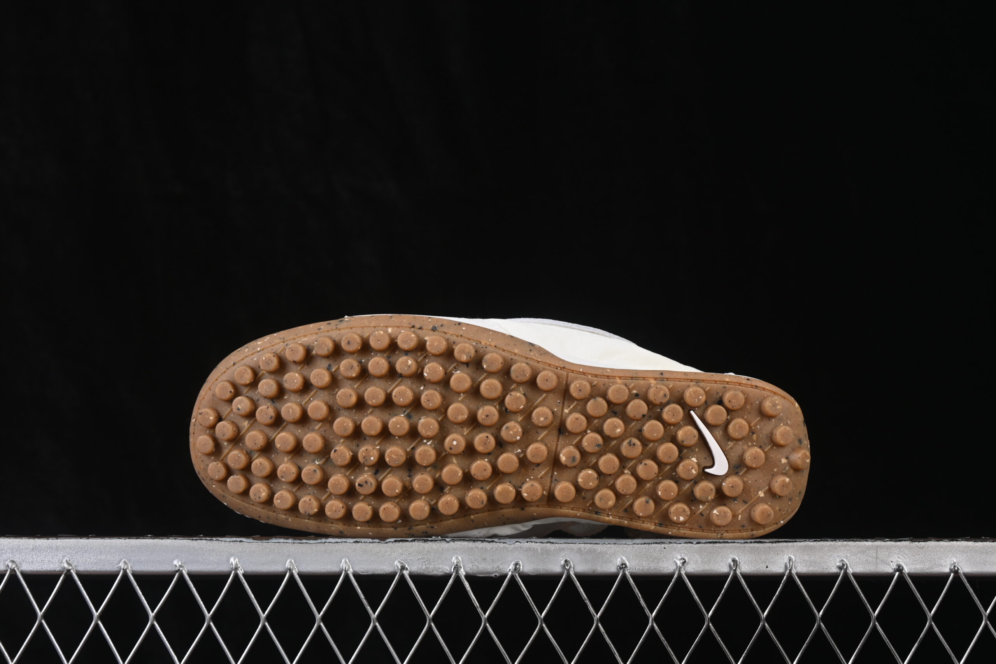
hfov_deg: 27.0
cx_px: 498
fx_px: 2075
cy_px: 332
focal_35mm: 75
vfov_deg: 18.2
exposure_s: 1/80
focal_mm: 50
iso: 160
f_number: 8
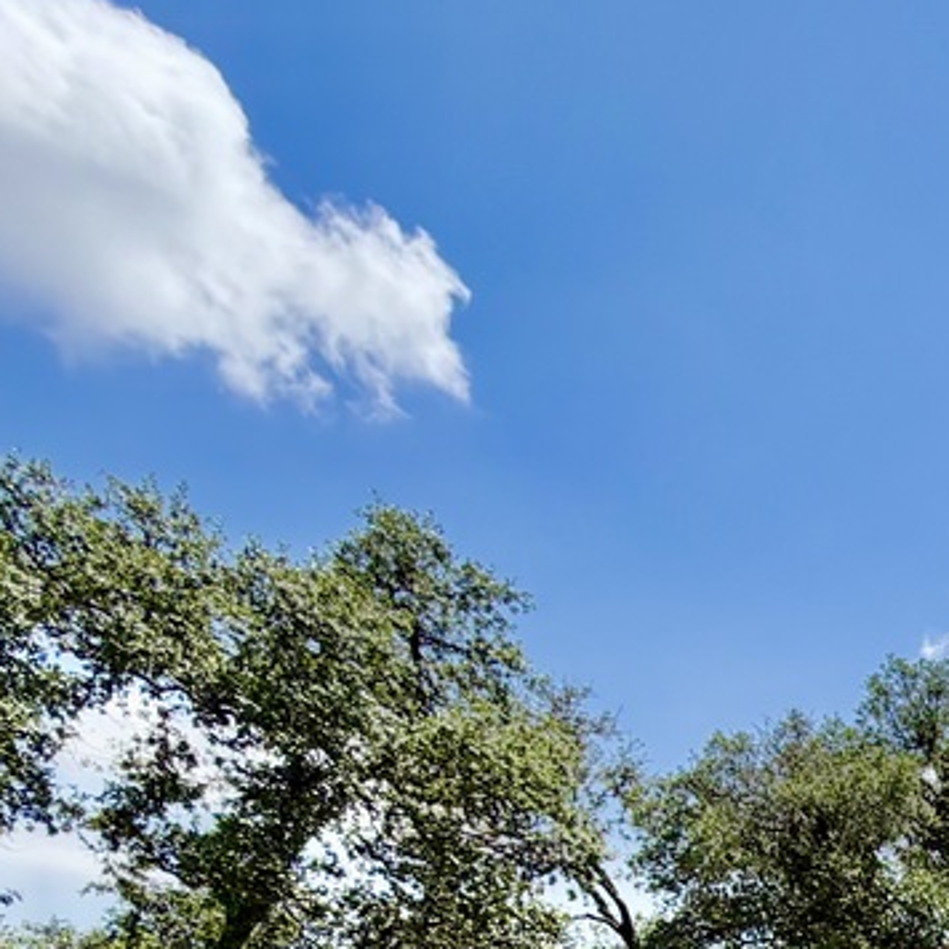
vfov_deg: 27.7
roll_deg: -0.1
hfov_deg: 25.8
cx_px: 1405
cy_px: 1261
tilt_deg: -0.5
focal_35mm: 50
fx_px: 1551
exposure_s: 1/1017
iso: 20
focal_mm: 2.22
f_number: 2.2
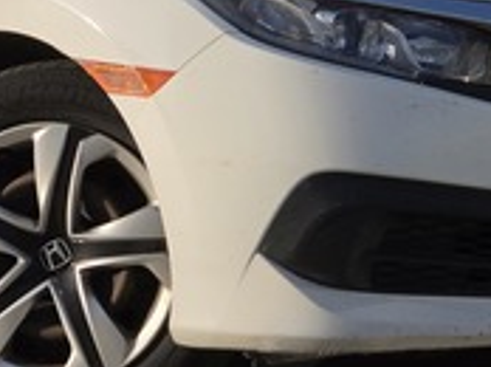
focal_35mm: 167
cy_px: 58
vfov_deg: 8.8
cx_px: 76
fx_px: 2365
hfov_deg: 11.8
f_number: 2.4
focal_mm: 7
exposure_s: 1/707
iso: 25
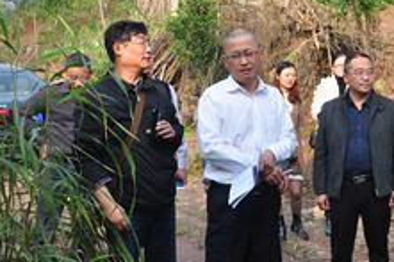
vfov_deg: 22.2
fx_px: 667
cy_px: 114
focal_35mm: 61
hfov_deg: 30.1
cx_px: 415
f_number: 6.3
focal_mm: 18
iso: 200
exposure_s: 1/160
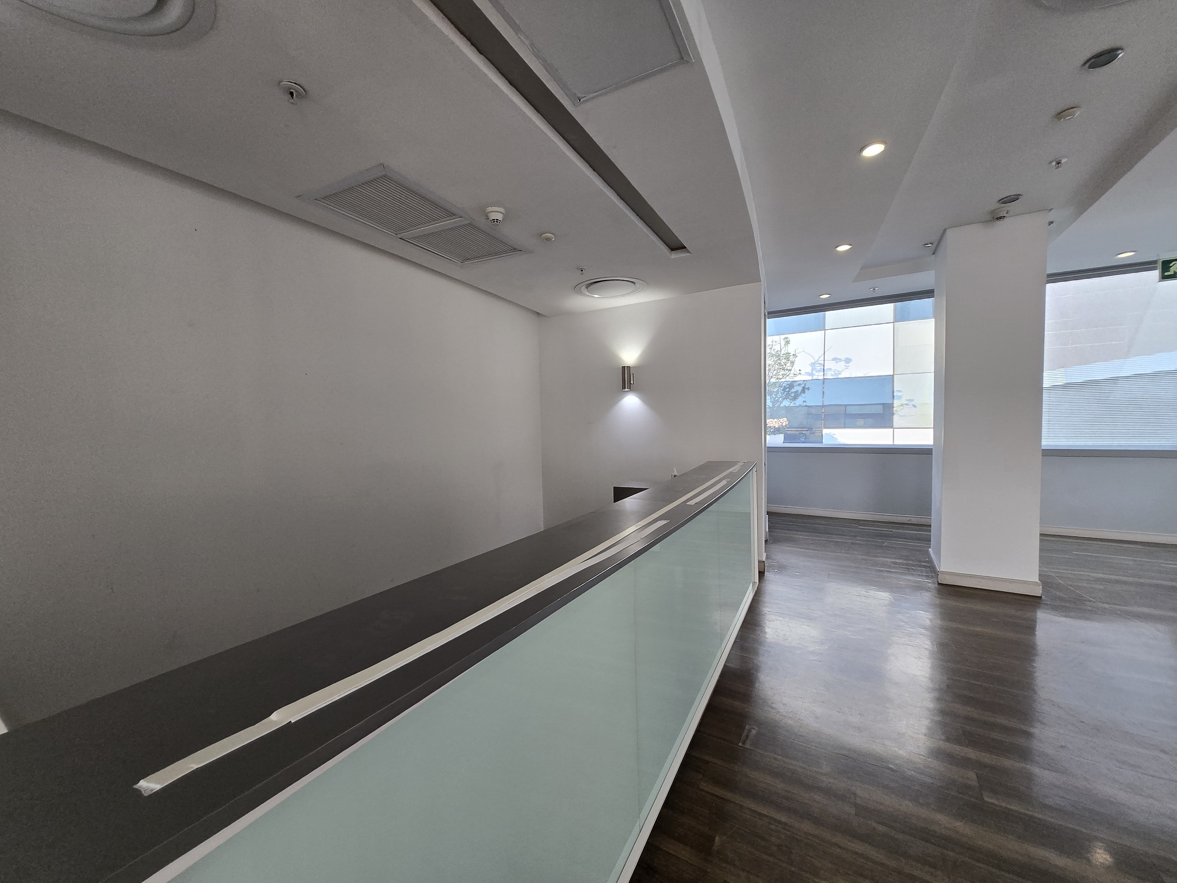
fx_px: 442
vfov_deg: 89.9
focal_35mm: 13
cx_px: 588
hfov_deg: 106.2
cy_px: 442
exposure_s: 1/50
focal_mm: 1.7
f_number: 2.2
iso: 64
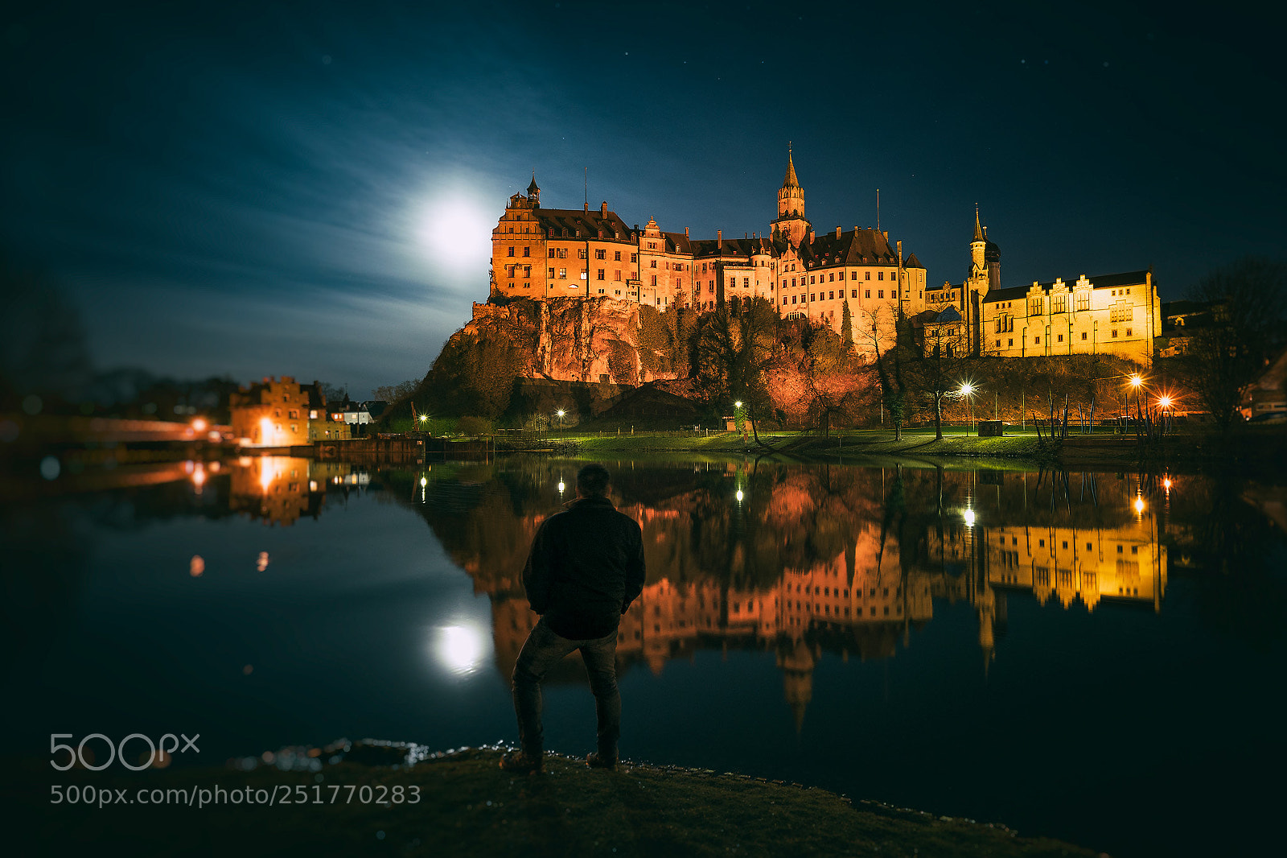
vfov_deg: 73.7
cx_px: 644
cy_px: 429
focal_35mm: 16
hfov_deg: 96.7
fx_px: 572
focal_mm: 16
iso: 400
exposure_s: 8
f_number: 5
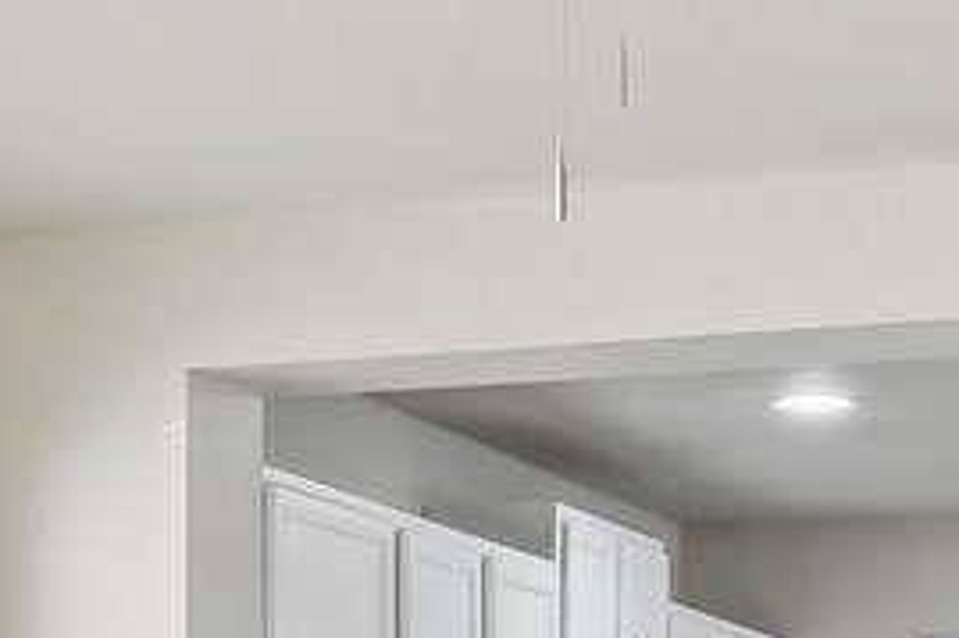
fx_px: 3248
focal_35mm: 122
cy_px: 975
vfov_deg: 10.8
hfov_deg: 16.8
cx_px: 592
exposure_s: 1/30
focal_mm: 16
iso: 400
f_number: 8
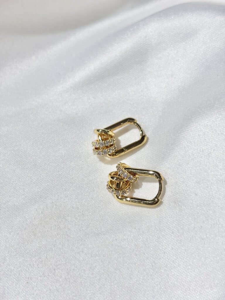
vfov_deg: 36.8
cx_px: 112
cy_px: 150
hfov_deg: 28.0
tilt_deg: -56.1
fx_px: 451
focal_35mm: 52
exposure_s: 1/414
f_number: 1.6
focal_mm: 5.96
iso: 32
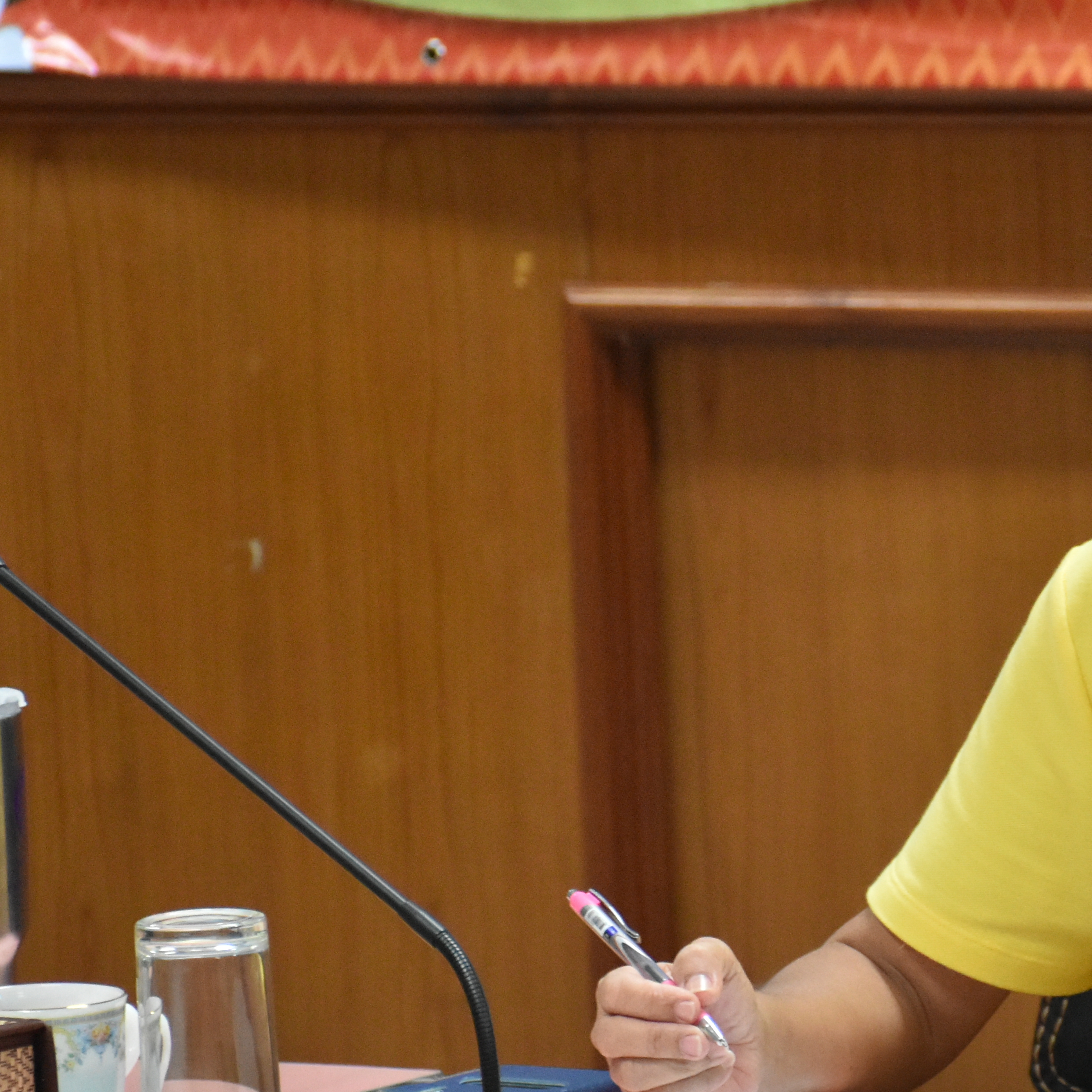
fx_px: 8780
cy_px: 658
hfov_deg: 7.1
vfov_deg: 7.1
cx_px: 1103
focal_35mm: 246
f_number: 5.3
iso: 2500
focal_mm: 80
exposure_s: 1/160
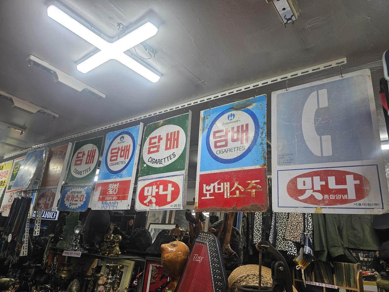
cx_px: 194
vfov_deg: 58.9
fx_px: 258
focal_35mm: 23
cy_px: 146
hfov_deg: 73.9
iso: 50
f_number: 1.7
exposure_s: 1/120
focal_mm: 6.3
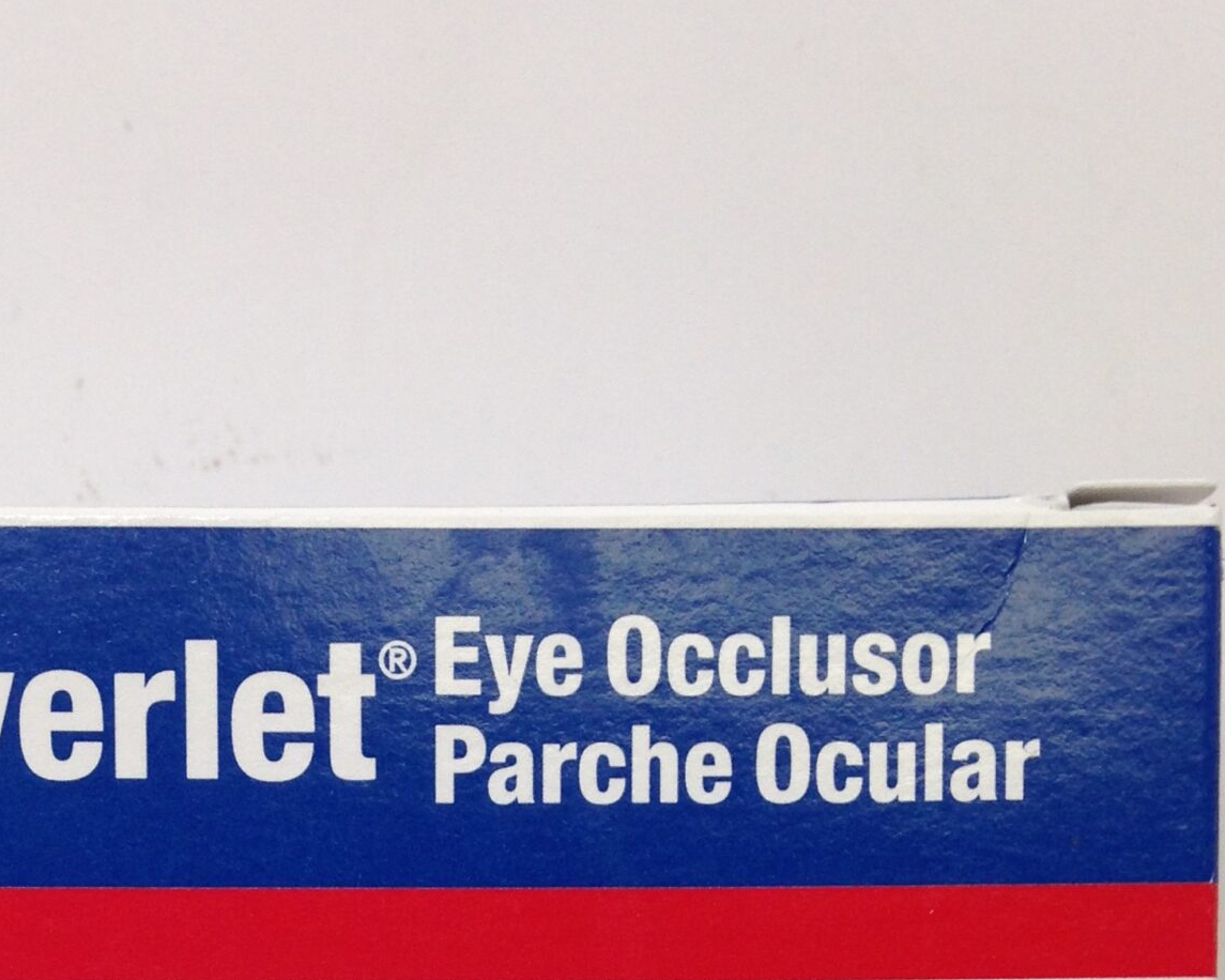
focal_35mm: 72
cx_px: 413
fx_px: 2610
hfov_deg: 26.3
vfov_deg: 19.5
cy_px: 1302
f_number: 2.4
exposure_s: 1/60
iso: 64
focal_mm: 4.12
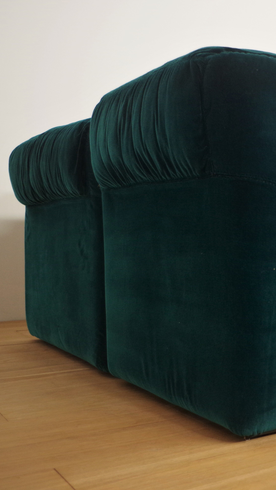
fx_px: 637
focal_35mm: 49
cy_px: 245
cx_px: 347
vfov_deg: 42.1
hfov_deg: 22.2
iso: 800
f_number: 4
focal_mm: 21.25
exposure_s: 1/60
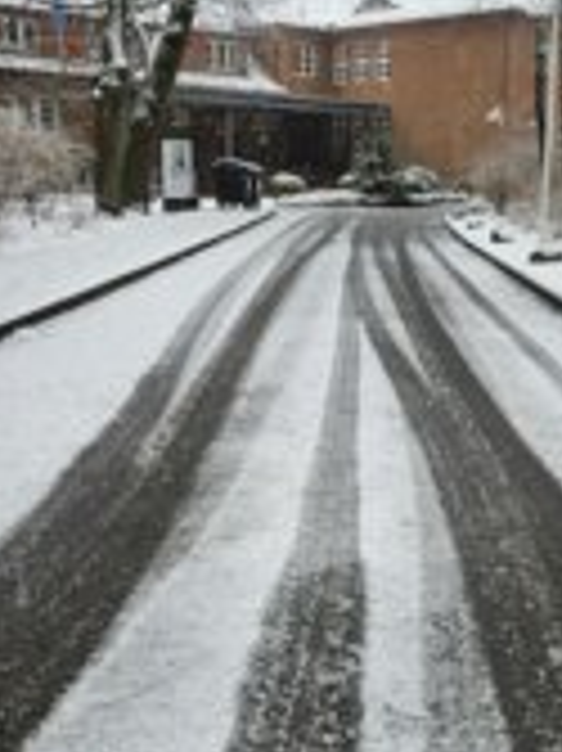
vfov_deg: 34.8
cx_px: 418
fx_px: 1192
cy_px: 450
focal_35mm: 55
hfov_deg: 26.2
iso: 25
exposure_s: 1/233
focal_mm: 5.4
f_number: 1.8
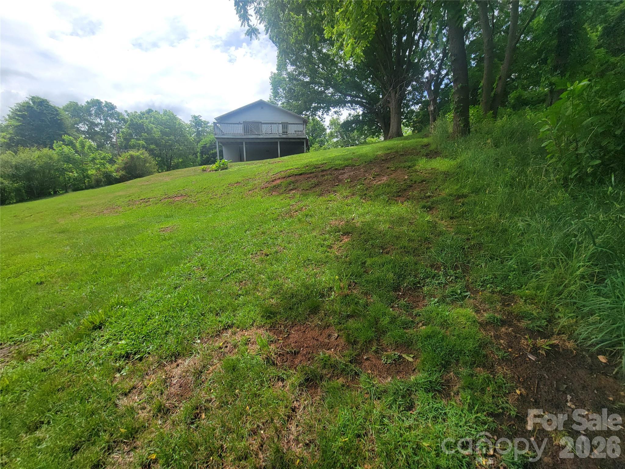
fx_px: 235
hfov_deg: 106.2
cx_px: 312
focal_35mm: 13
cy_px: 234
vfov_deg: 89.9
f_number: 2.2
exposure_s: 1/1318
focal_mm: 2.2
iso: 50
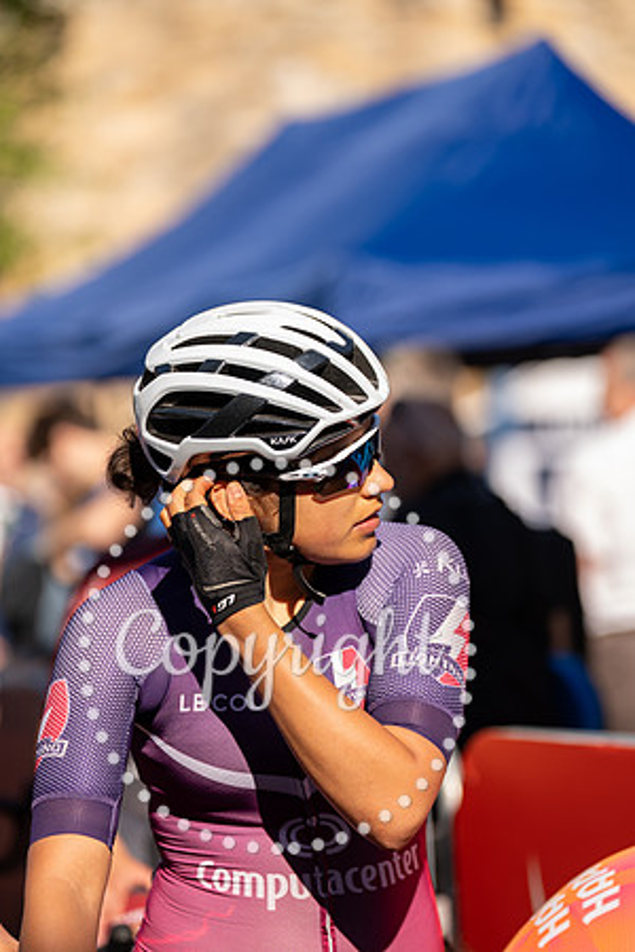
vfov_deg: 15.2
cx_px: 318
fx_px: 3572
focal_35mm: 135
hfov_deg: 10.2
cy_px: 476
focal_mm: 135
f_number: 2.8
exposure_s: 1/1000
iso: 100
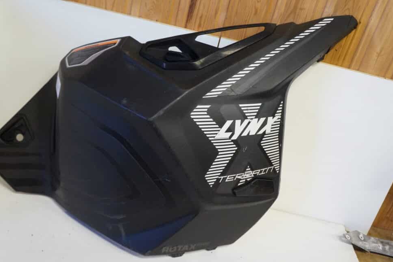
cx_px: 195
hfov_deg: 54.4
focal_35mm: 35
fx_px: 382
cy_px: 132
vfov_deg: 37.9
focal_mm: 22
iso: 3200
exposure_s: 1/25
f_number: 5
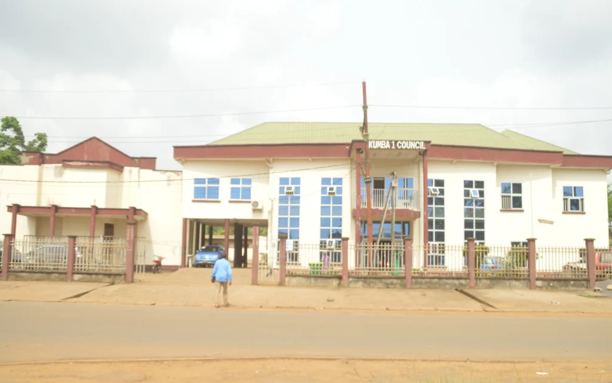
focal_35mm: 34
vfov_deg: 37.3
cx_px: 306
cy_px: 205
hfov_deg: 56.7
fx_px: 567
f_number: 8
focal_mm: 22
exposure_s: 1/250
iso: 100
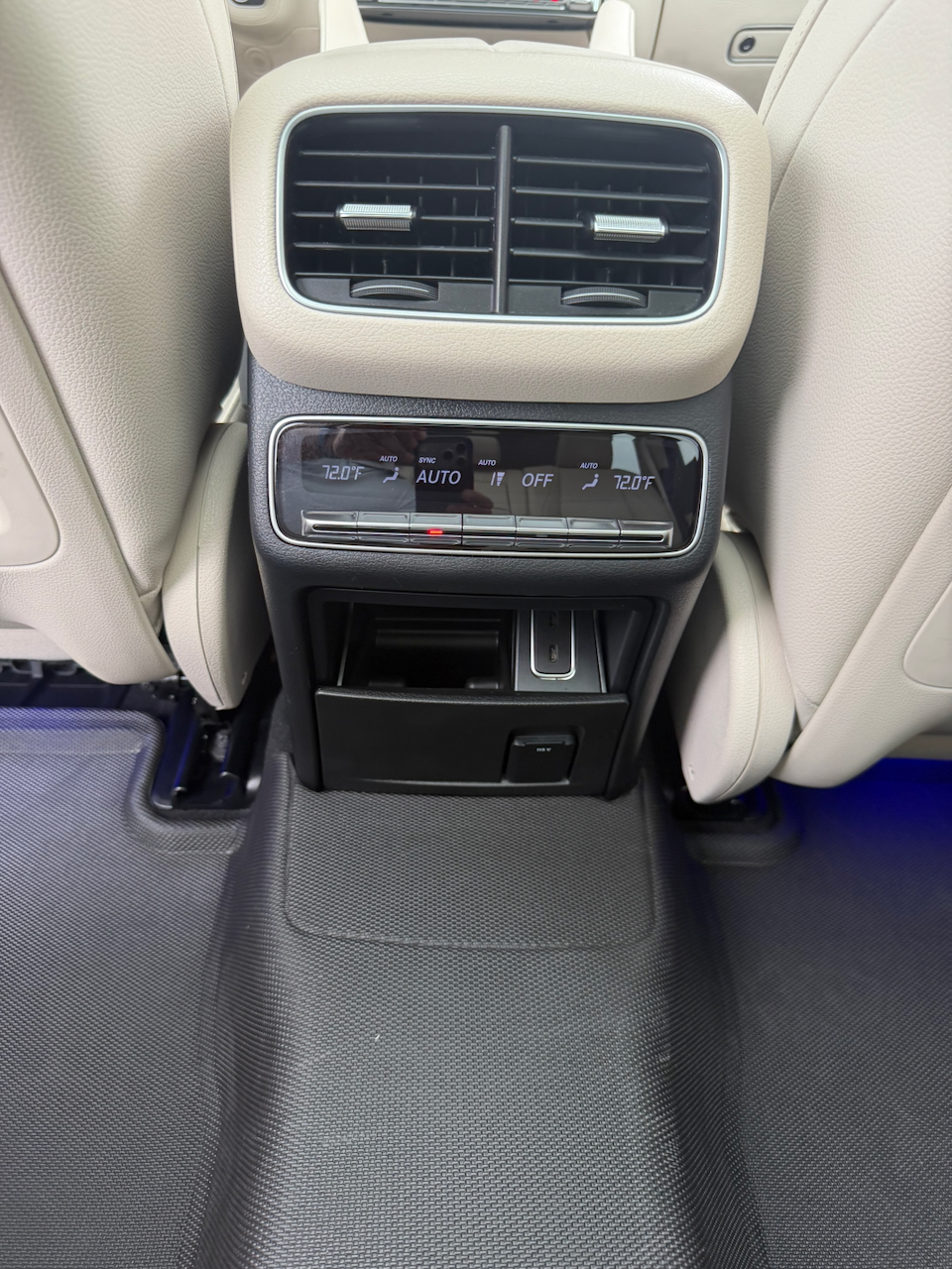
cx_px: 476
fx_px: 880
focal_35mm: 24
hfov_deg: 56.8
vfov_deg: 71.6
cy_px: 634
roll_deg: -0.2
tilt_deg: -35.7
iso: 200
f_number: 1.78
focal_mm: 6.76
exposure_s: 1/121
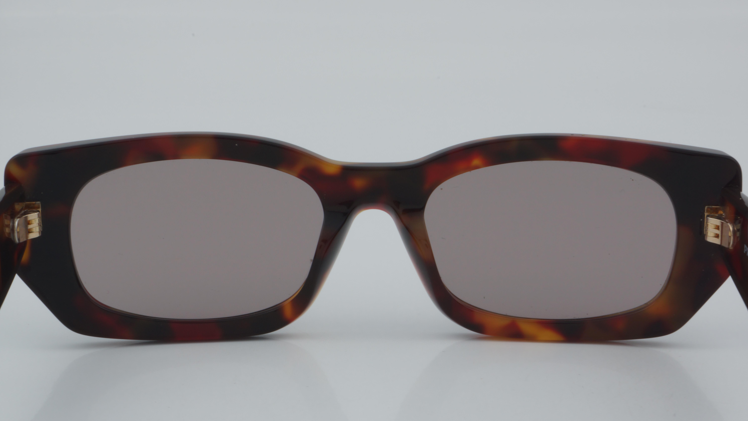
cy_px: 225
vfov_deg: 14.0
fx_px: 1716
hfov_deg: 24.6
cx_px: 374
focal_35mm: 87
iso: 100
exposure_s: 1/4
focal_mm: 55
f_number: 32
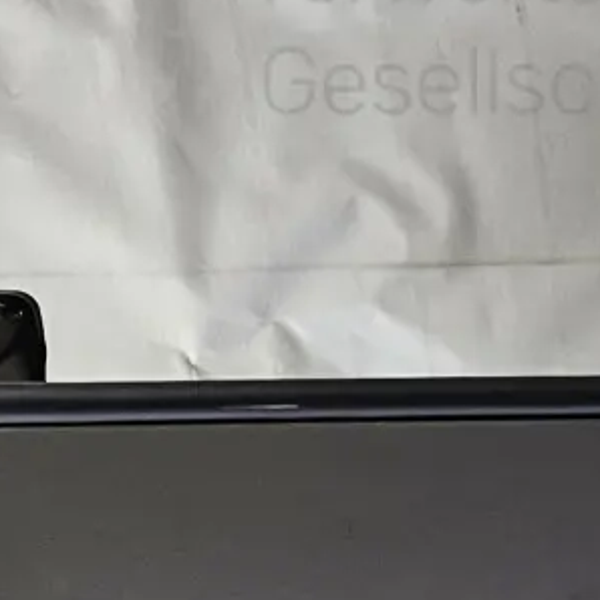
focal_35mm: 131
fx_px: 2569
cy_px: 977
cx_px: 1399
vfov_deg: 12.5
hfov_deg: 11.3
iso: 100
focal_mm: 5.4
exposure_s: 1/100
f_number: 1.8
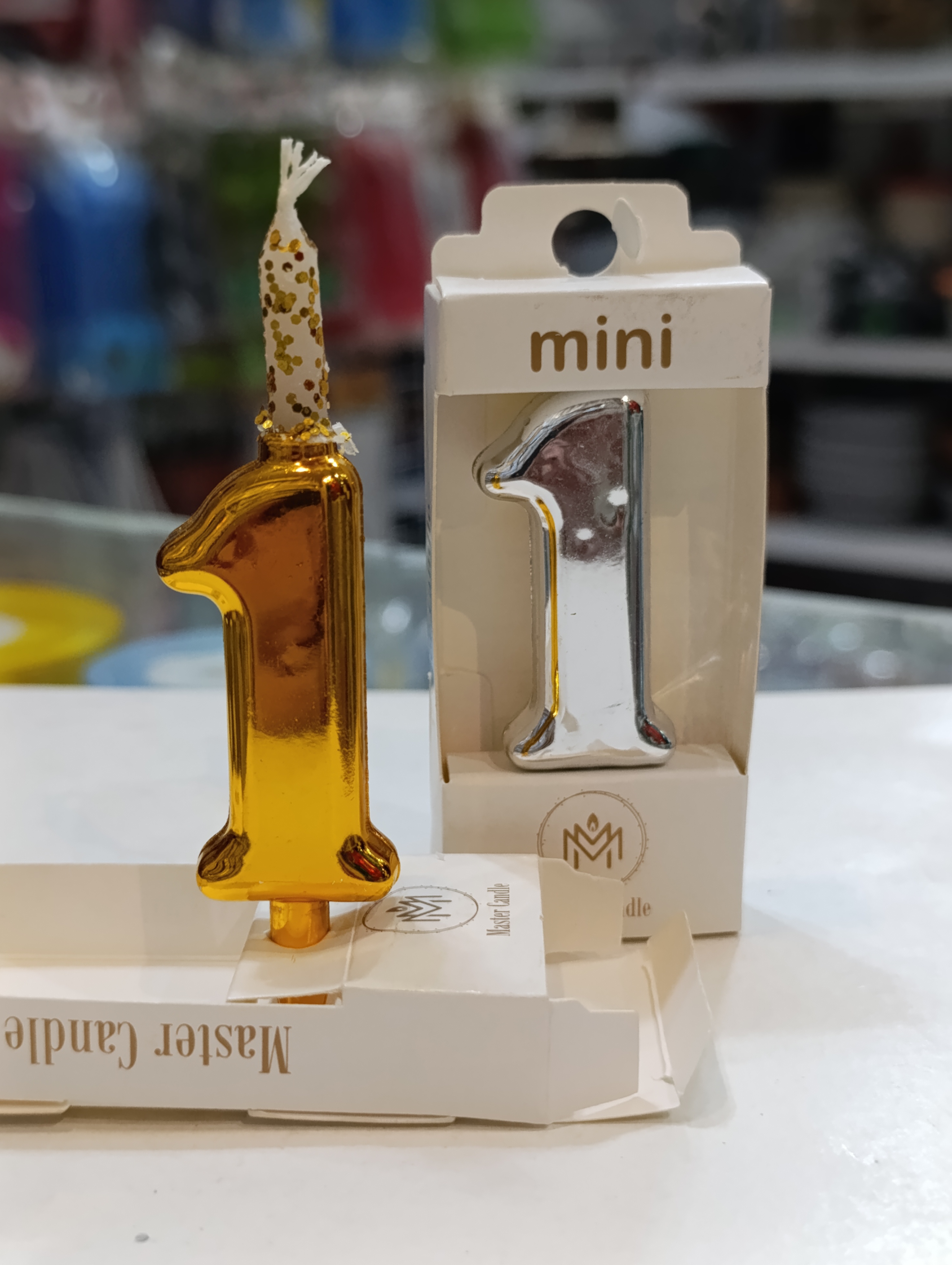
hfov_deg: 30.3
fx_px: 1756
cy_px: 636
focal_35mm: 48
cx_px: 459
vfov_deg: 39.6
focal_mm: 6.14
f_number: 1.6
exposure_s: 1/100
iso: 800
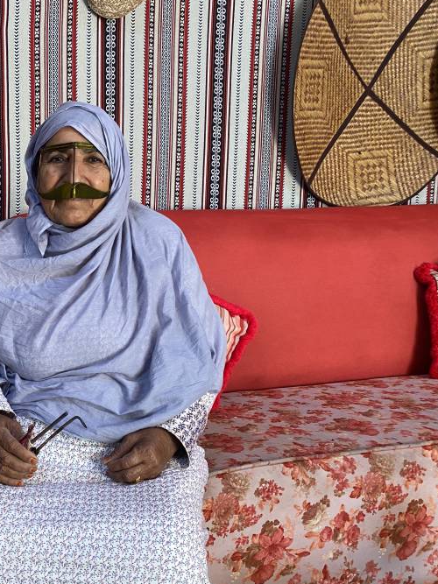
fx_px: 658
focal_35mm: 39
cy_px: 323
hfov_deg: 34.2
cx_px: 20
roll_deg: +1.1
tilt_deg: -7.5
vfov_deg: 47.8
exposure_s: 1/66
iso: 125
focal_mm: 4.25
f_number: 1.8
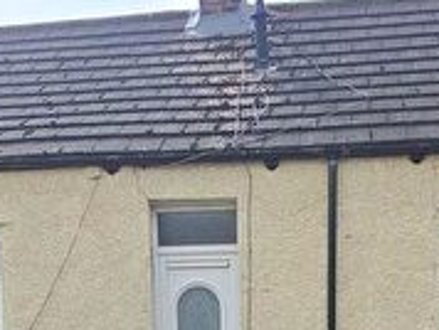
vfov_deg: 24.9
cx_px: 234
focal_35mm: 51
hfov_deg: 37.4
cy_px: 427
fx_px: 648
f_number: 2.2
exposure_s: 1/2111
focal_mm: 2.2
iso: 50
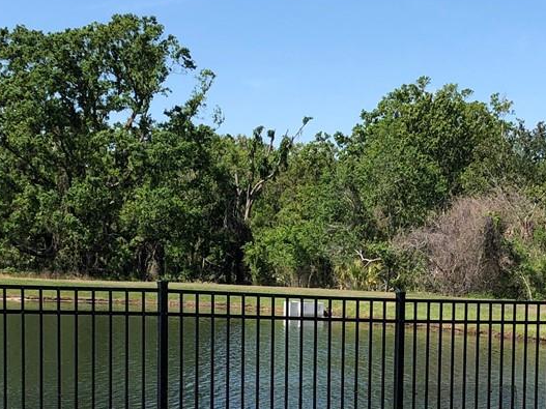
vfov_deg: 17.0
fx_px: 1340
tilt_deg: -7.9
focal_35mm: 85
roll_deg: -1.5
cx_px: 301
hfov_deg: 23.0
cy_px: 390
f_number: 1.8
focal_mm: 3.99
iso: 20
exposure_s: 1/1600
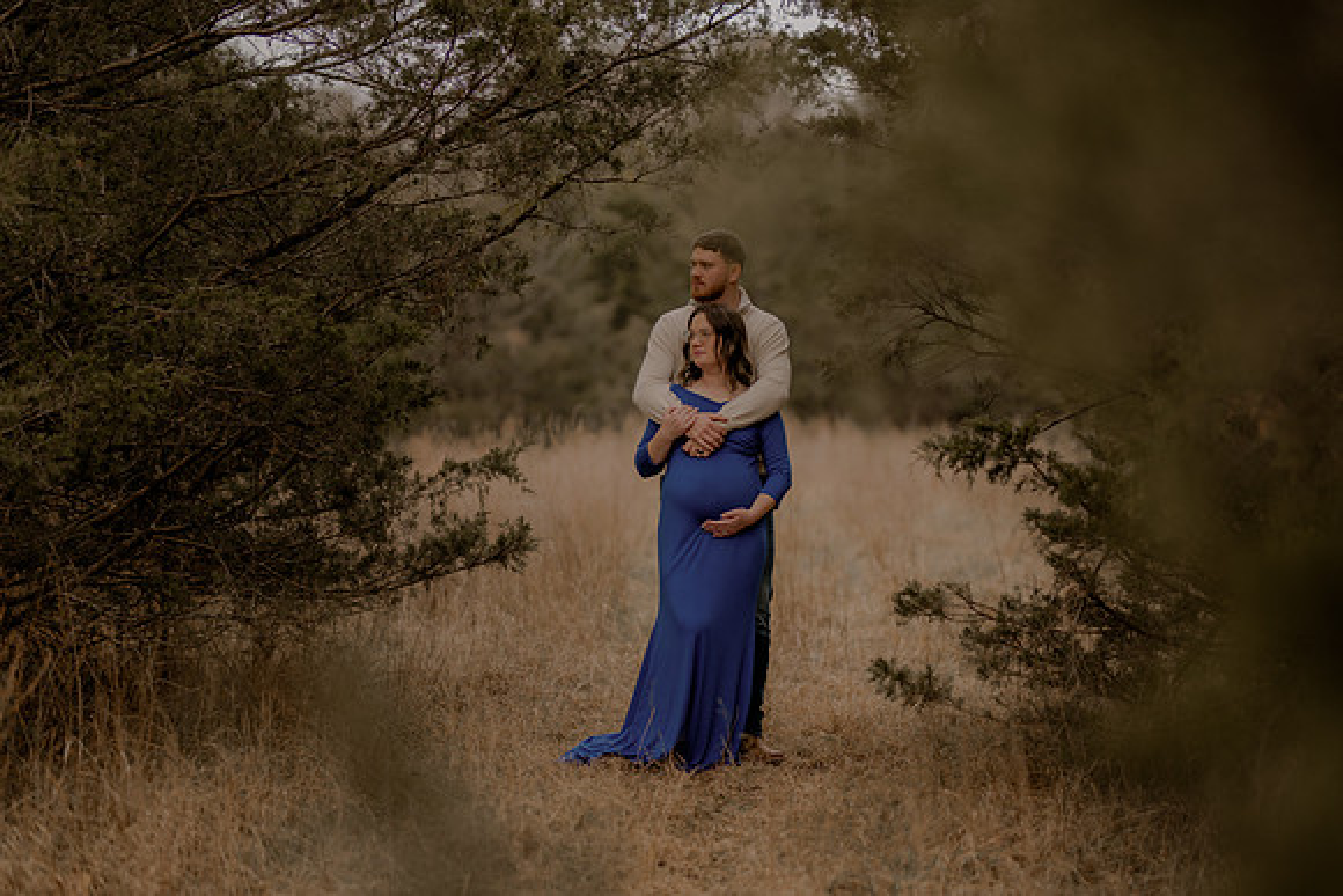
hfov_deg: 23.9
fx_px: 3172
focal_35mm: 85
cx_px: 672
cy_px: 448
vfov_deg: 16.1
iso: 200
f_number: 1.4
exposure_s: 1/1600
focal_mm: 85
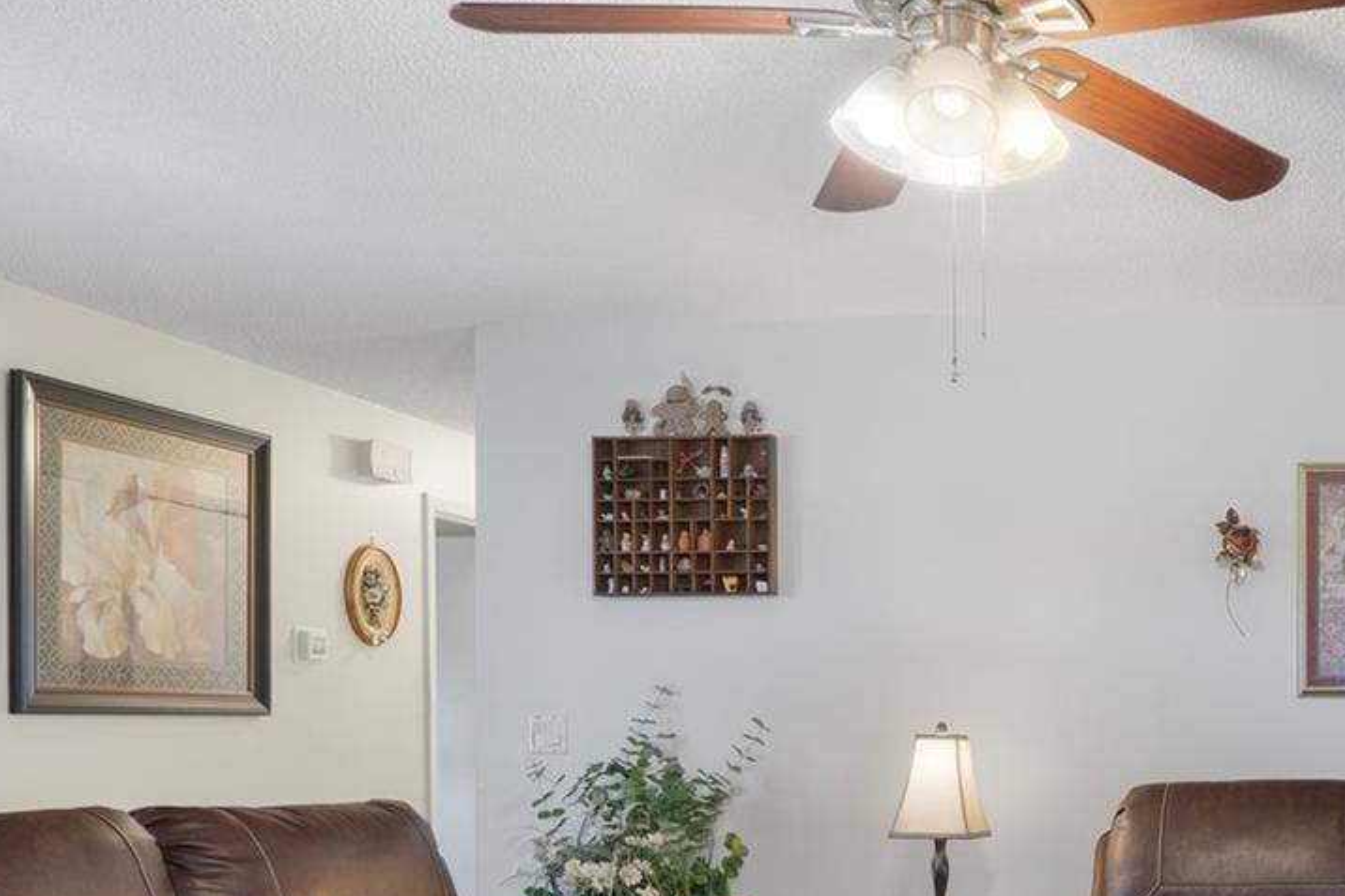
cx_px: 1270
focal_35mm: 38
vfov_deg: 33.7
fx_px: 1419
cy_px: 748
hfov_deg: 44.8
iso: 320
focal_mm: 17
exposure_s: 3.2
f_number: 9
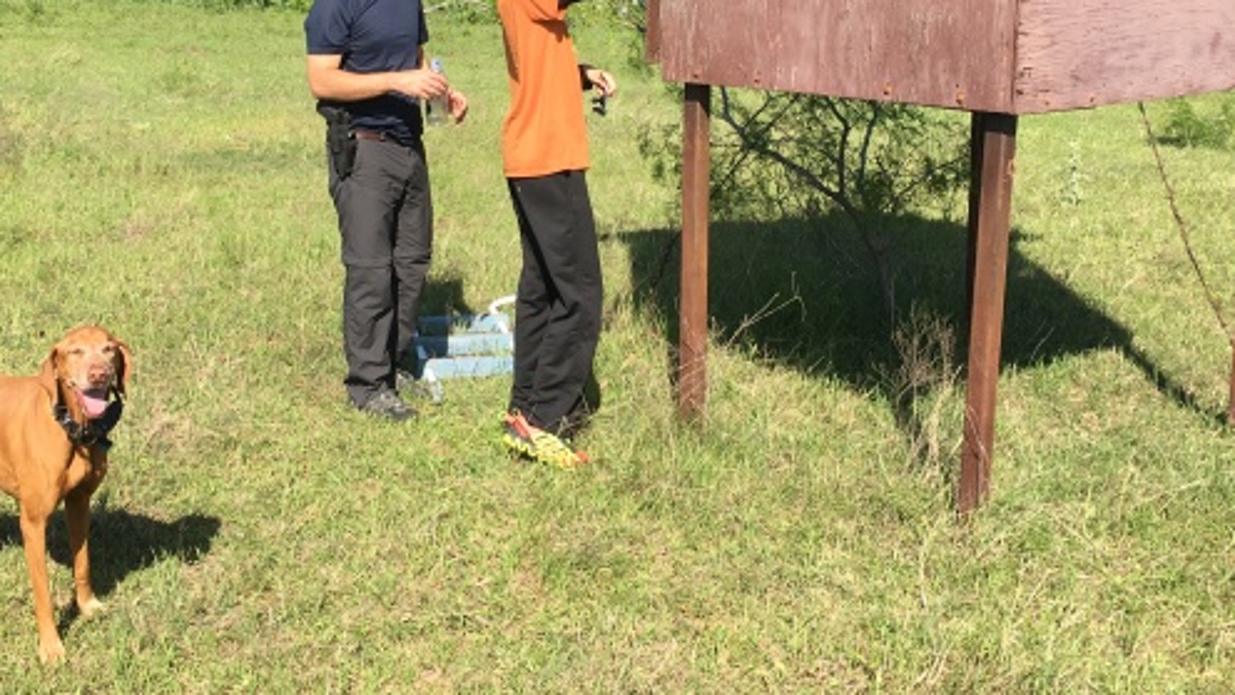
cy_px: 187
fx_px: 1670
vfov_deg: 23.3
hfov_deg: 40.6
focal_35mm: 51
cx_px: 583
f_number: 2.2
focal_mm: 4.15
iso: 25
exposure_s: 1/950
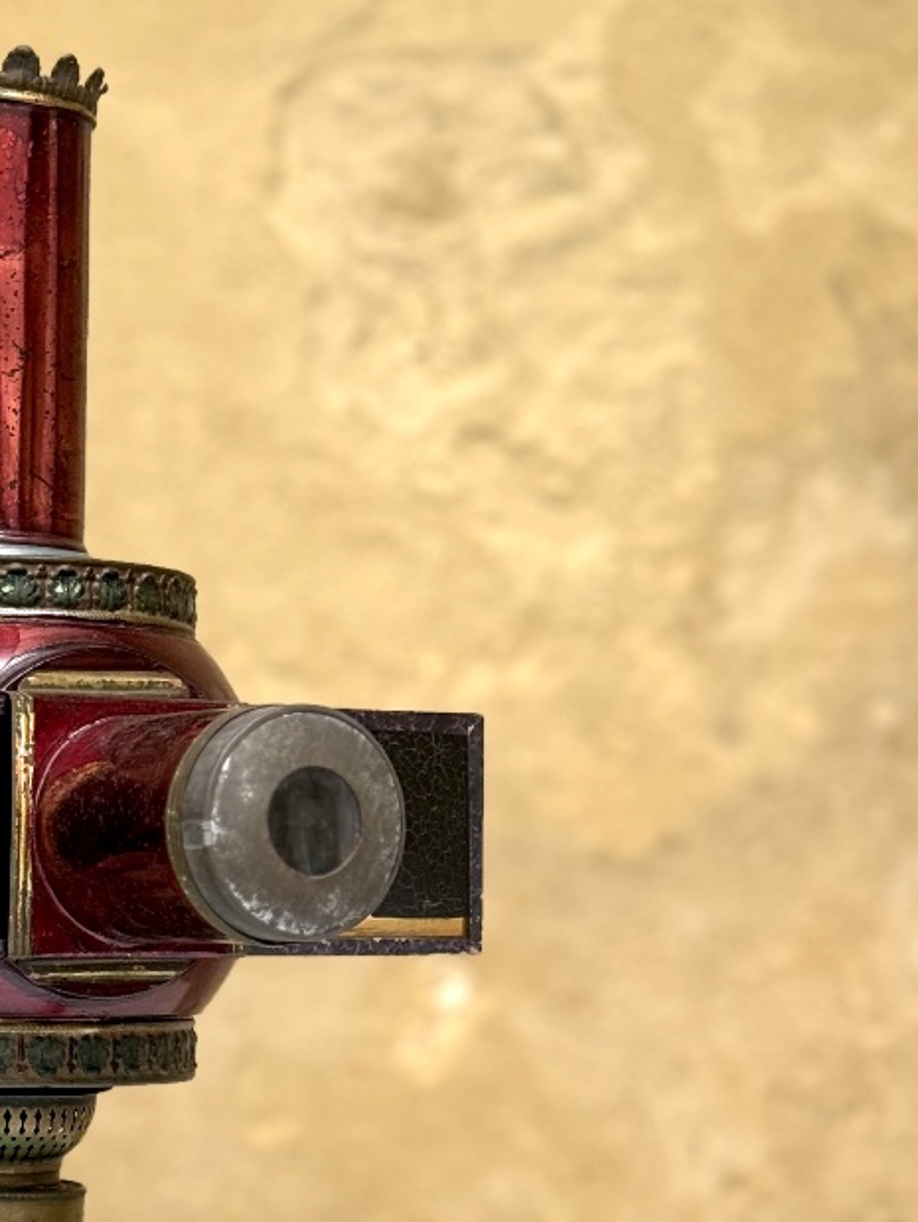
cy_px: 1088
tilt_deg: -4.1
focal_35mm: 93
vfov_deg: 20.7
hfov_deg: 15.8
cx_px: 130
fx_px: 3285
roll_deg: +1.1
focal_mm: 6.76
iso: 125
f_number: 1.78
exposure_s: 1/60
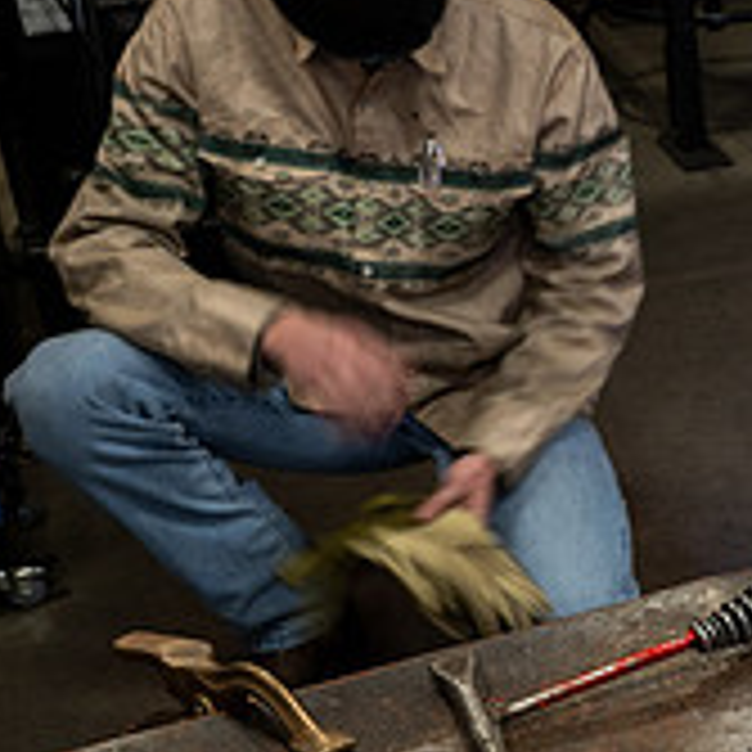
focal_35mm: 84
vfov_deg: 20.6
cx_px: 1234
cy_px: 403
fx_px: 2065
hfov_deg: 17.7
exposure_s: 1/20
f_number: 11
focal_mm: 28.5
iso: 400
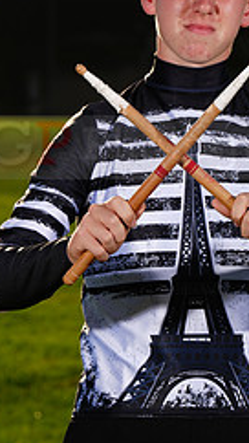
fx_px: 4510
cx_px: 189
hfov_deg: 3.2
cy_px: 135
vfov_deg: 5.6
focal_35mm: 384
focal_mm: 197
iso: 125
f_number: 11
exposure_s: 1/250
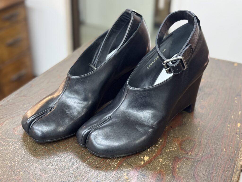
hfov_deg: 39.7
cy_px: 91
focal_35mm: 48
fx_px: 336
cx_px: 121
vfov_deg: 30.3
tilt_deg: -30.3
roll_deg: +1.3
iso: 250
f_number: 1.78
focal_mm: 6.76
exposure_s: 1/60
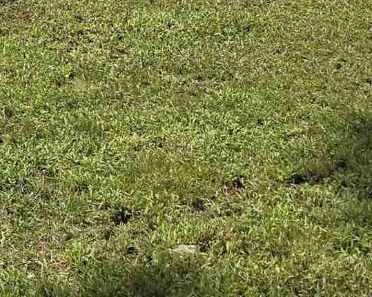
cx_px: -130
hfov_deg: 14.3
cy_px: -287
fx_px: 1409
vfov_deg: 11.0
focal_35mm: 128
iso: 12
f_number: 1.7
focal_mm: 6.3
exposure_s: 1/582
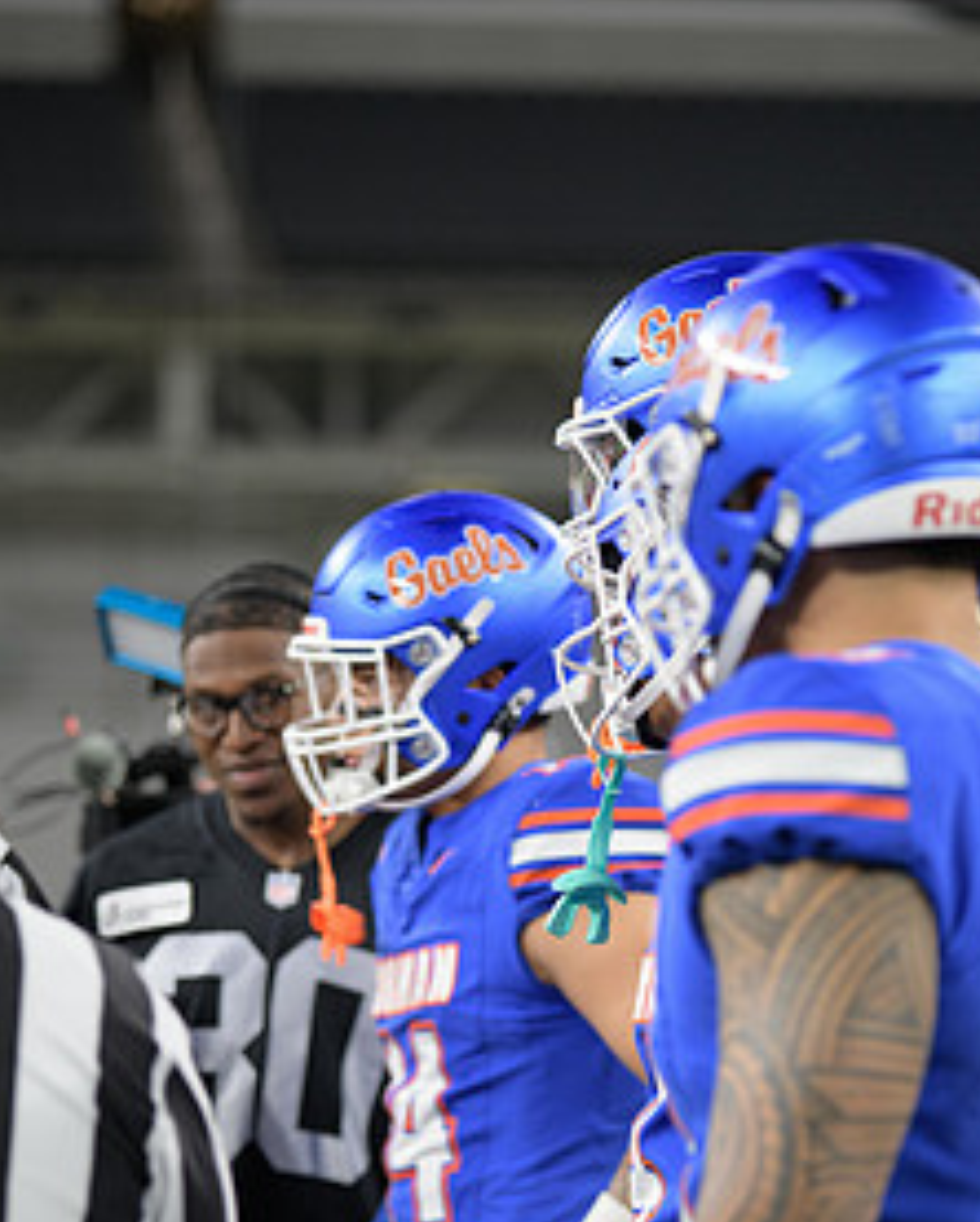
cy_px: 847
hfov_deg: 7.8
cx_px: 578
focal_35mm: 198
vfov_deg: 9.7
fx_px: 7171
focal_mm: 130
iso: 1000
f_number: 2.8
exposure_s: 1/400
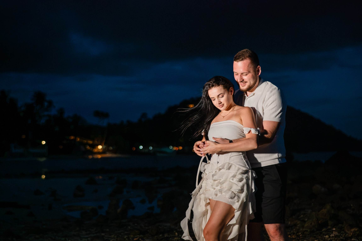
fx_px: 503
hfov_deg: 39.6
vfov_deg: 27.0
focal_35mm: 50
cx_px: 181
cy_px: 120
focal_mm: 50
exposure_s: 1/320
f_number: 2.2
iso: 6400
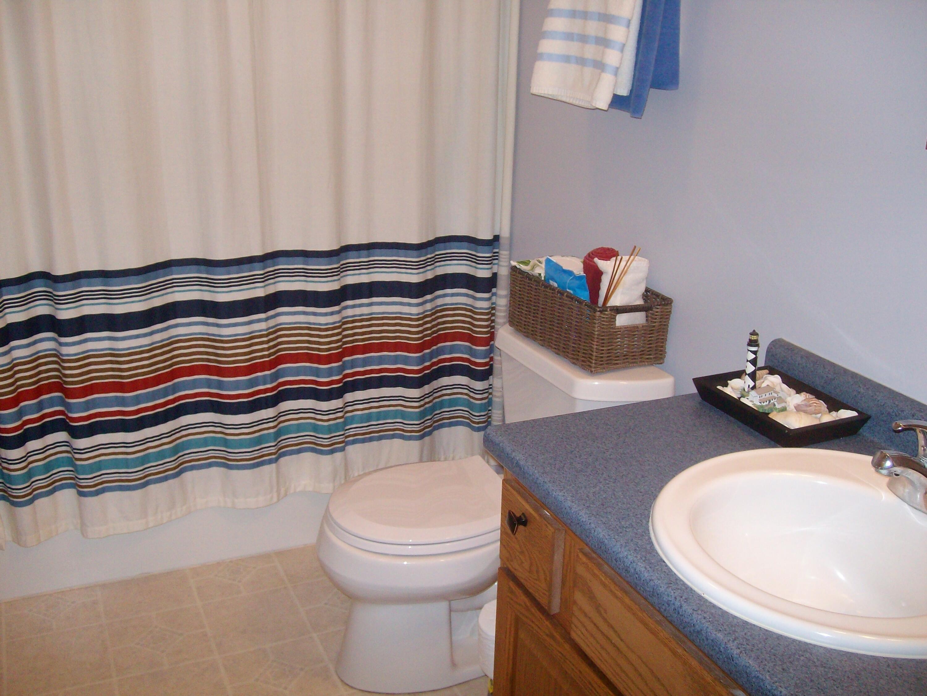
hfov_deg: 52.6
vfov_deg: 40.7
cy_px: 348
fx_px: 937
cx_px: 464
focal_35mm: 35
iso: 200
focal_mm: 5.8
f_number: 2.8
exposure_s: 1/40
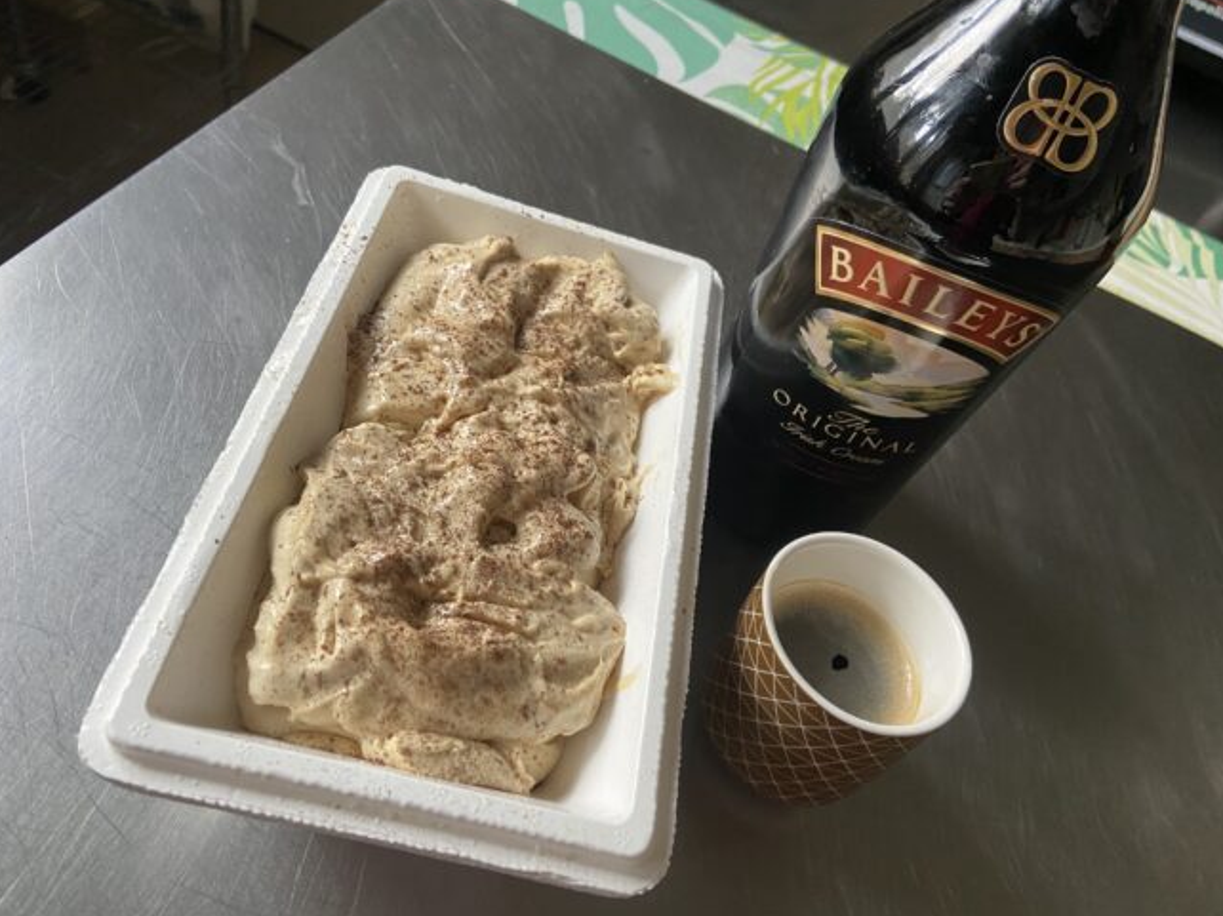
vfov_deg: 51.3
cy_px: 451
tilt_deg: -50.0
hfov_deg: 65.3
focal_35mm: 27
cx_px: 622
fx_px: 954
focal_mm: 4.25
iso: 125
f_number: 1.8
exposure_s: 1/73
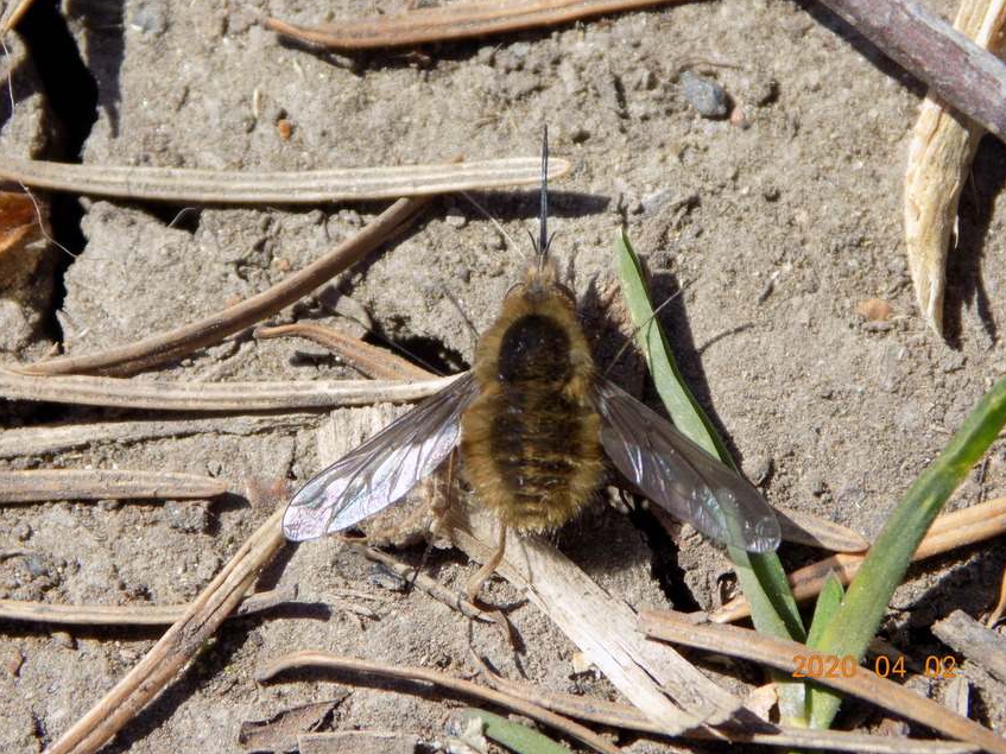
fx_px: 3865
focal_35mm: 133
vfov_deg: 11.1
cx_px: 502
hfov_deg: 14.8
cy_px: 375
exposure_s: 1/250
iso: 80
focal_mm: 23.4
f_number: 5
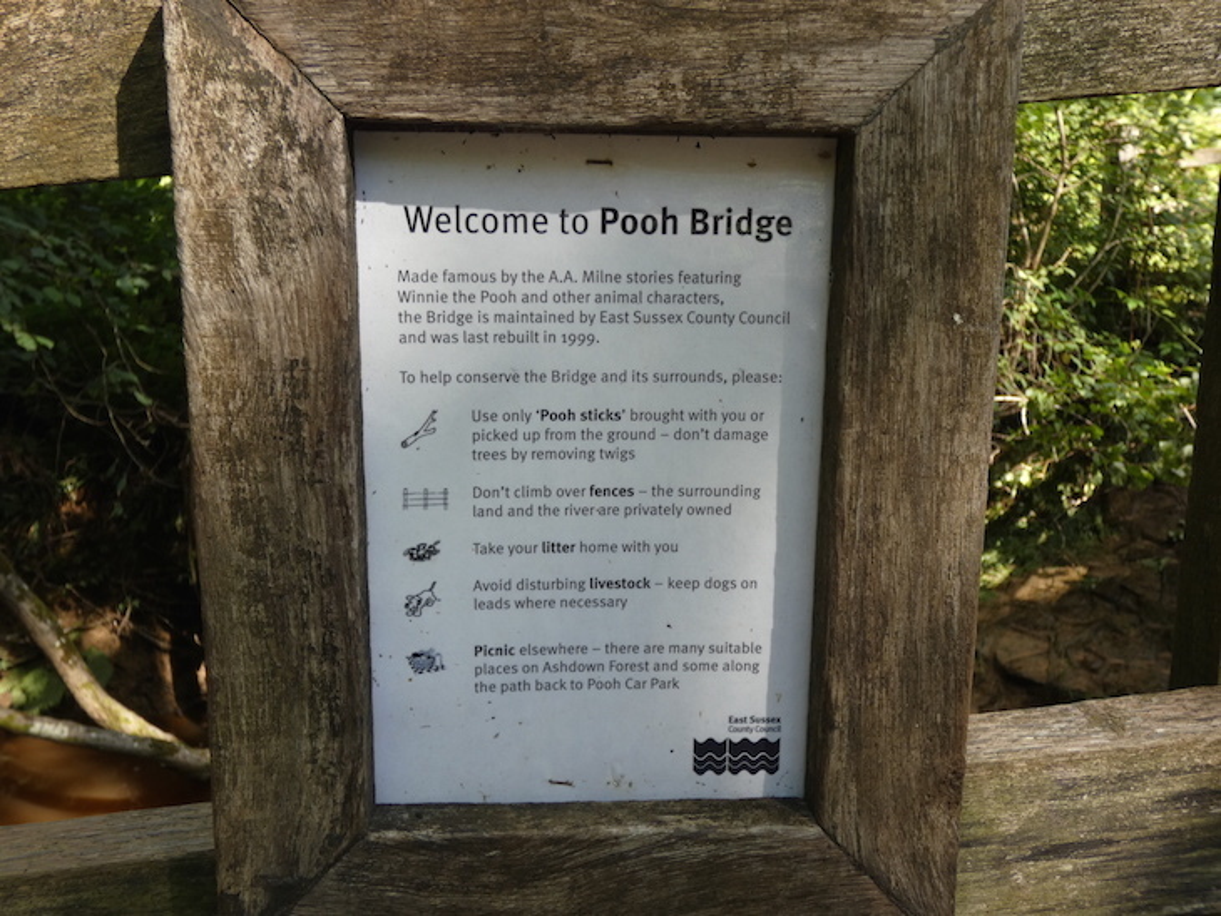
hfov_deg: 49.0
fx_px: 1341
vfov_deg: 37.7
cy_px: 458
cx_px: 610
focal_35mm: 38
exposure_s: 1/80
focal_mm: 6.8
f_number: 3.5
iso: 80
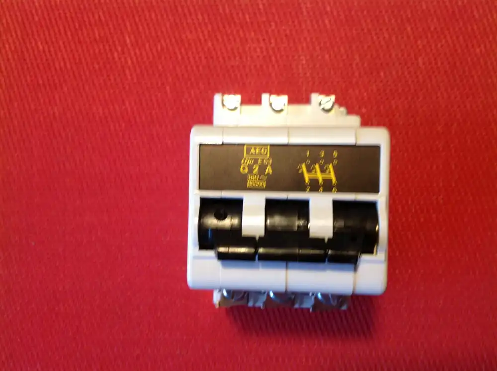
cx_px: 248
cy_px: 186
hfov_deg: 52.7
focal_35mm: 35
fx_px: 502
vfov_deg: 40.6
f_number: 2.4
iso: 125
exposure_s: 1/15
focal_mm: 4.28
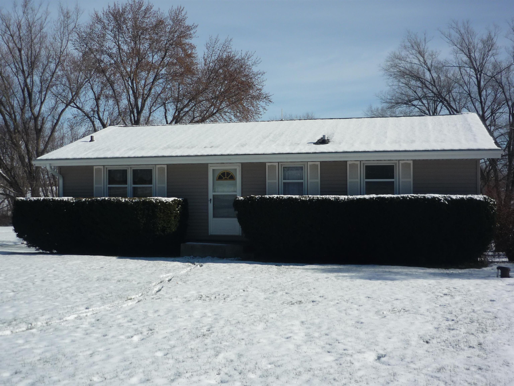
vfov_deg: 39.7
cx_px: 257
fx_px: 535
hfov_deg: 51.4
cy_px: 193
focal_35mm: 36
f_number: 8
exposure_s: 1/400
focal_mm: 6
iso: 100
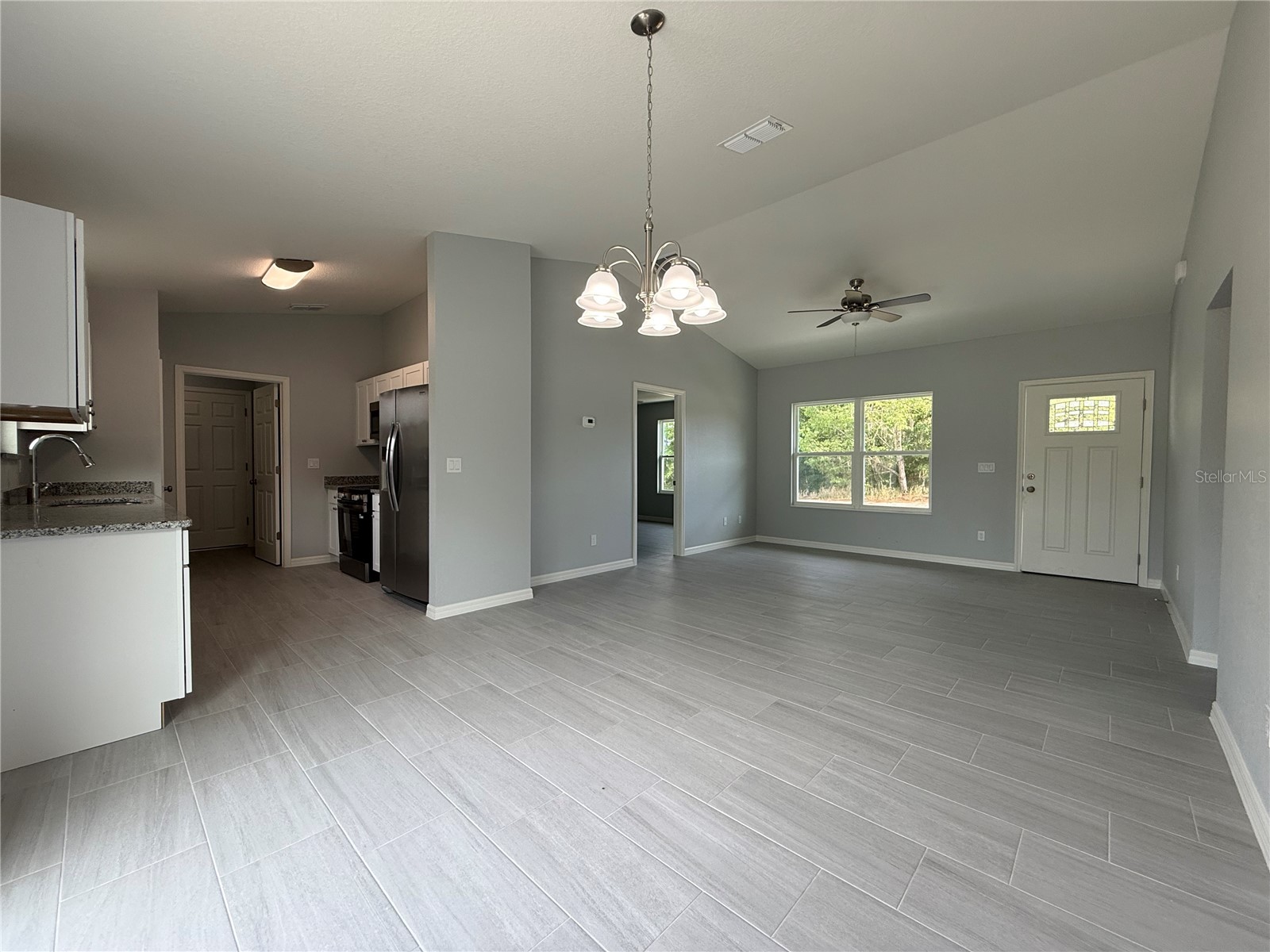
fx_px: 514
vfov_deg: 85.7
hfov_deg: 102.1
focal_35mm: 14
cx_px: 635
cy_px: 476
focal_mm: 2.22
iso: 80
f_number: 2.2
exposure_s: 1/120
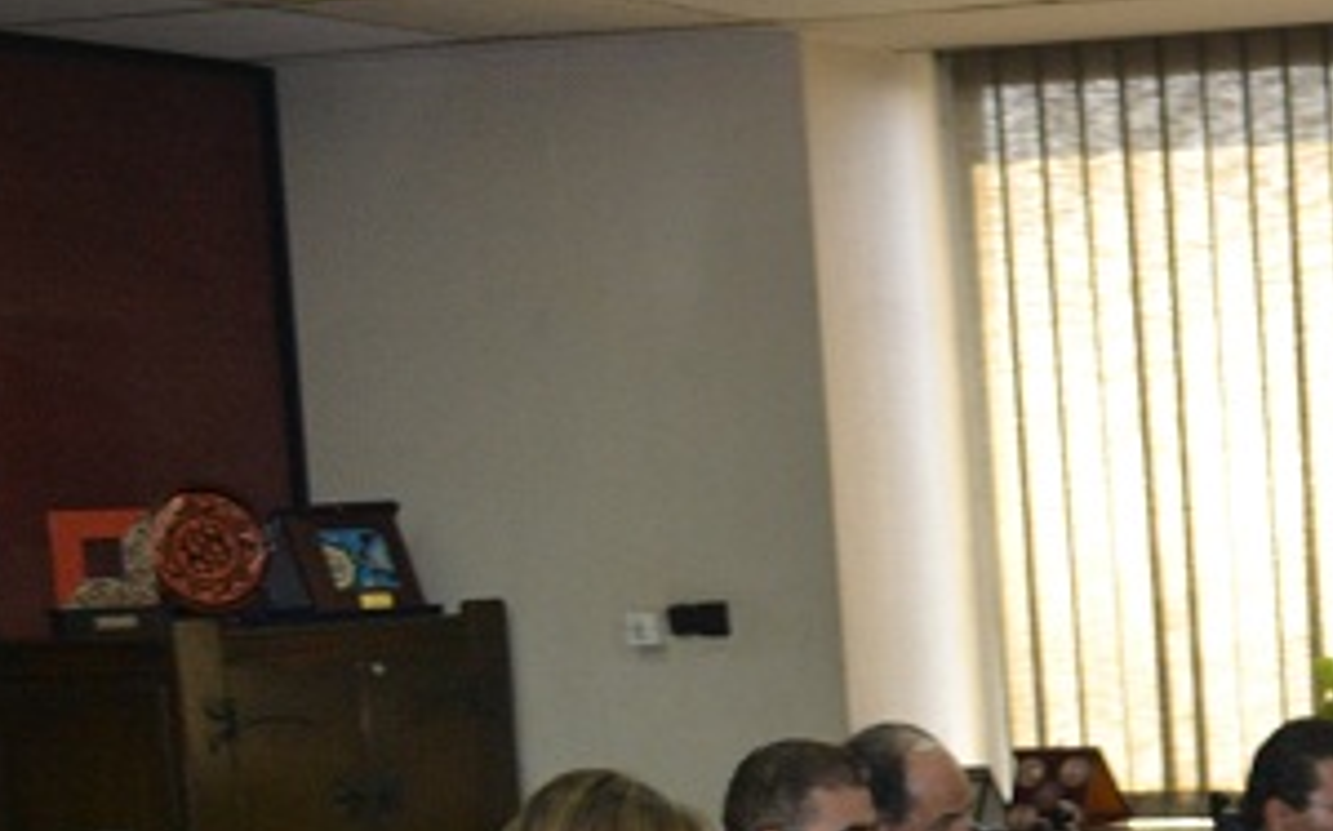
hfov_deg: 18.3
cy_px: 951
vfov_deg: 13.0
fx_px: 3558
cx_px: 2119
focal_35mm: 98
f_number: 3.8
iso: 560
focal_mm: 20
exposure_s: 1/60
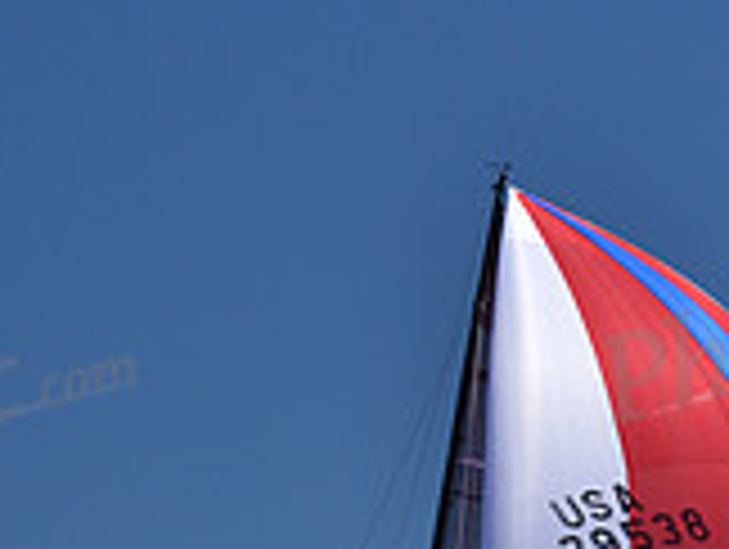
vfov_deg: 6.1
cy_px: 1022
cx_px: 371
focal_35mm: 241
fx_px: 5083
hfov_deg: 8.2
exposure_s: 1/800
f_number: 7.1
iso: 250
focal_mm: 70
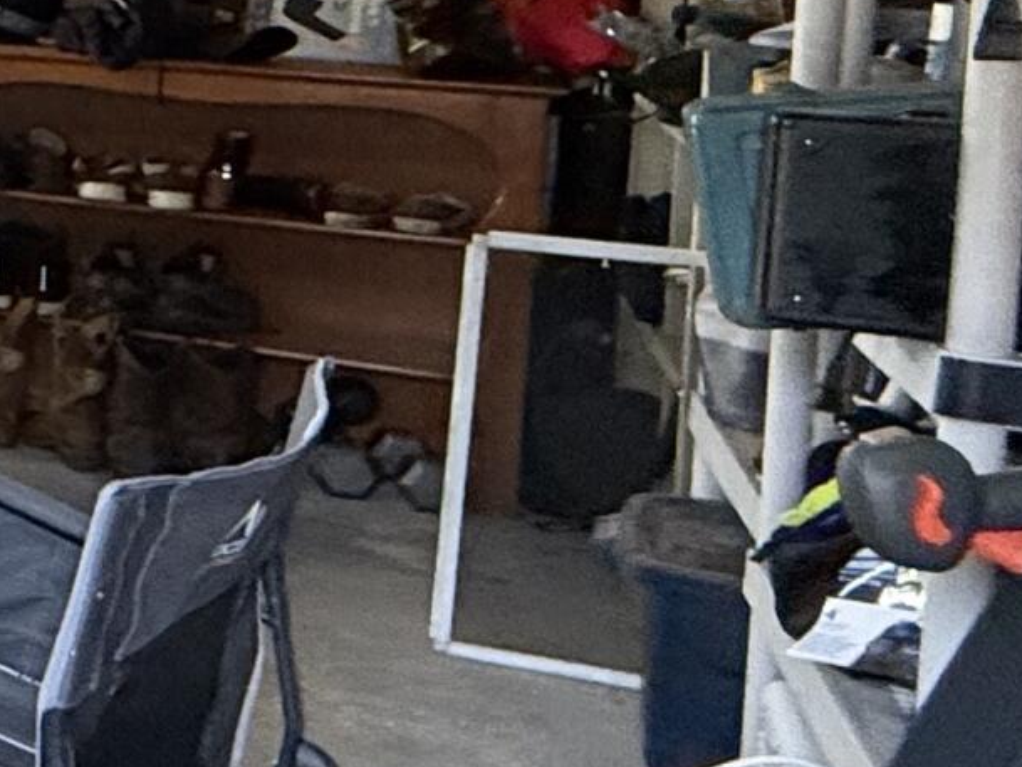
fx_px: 2038
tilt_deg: -2.5
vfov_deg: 20.5
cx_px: -1193
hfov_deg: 17.0
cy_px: -42
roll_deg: -0.3
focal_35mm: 69
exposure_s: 1/60
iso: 400
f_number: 2.2
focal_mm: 2.22
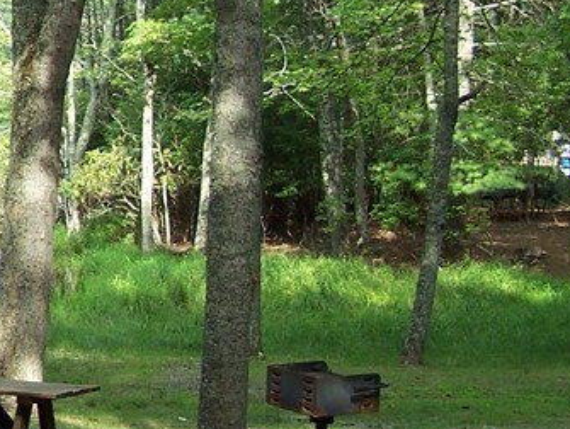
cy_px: 182
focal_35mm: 116
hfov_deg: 16.0
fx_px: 1912
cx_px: -196
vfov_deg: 12.8
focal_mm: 6.3
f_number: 2.8
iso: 80
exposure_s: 1/125
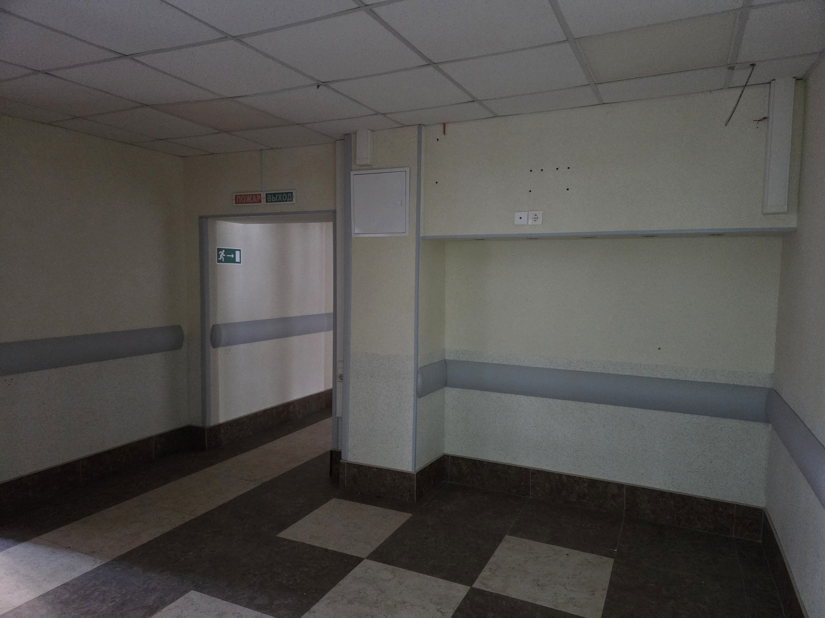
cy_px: 309
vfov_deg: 58.9
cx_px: 412
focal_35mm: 23
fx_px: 548
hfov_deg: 73.9
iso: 1600
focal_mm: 5.4
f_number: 1.8
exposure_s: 1/50
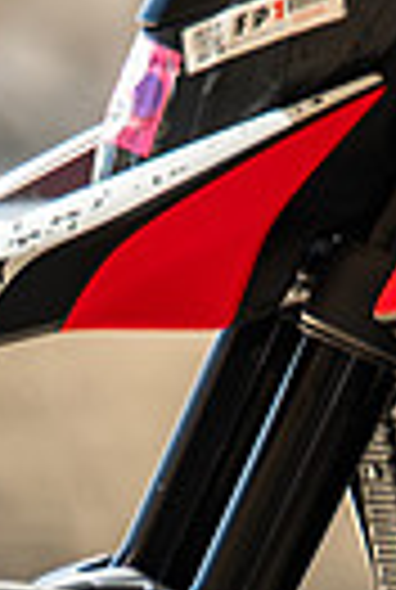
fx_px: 43509
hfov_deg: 0.5
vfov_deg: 0.8
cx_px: 1094
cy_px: -236
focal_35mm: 2651
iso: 1000
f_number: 5.6
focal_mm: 400
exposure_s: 1/250
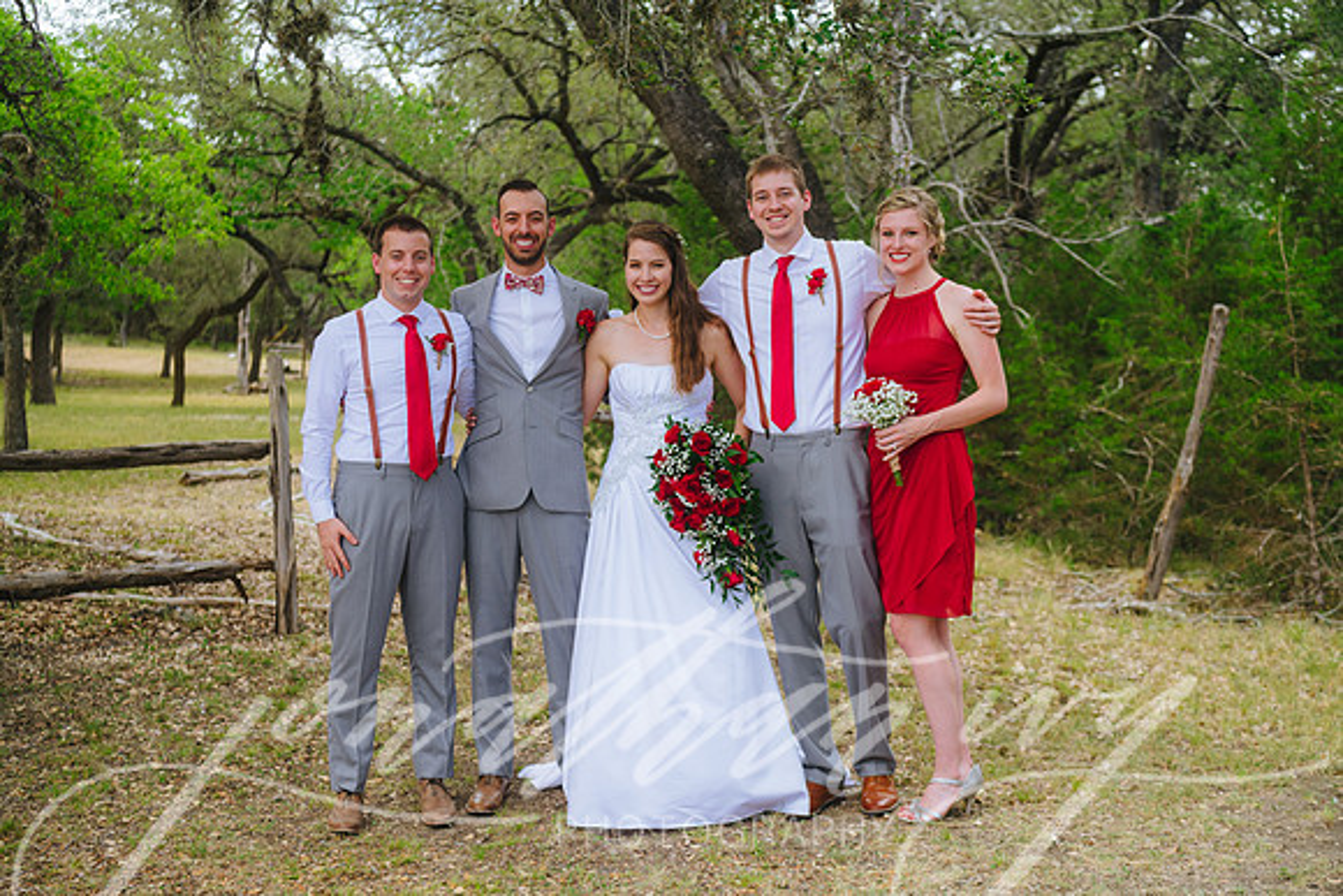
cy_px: 448
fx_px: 1940
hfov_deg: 38.2
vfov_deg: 26.0
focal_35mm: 52
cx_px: 672
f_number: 4
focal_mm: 52
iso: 200
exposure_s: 1/400
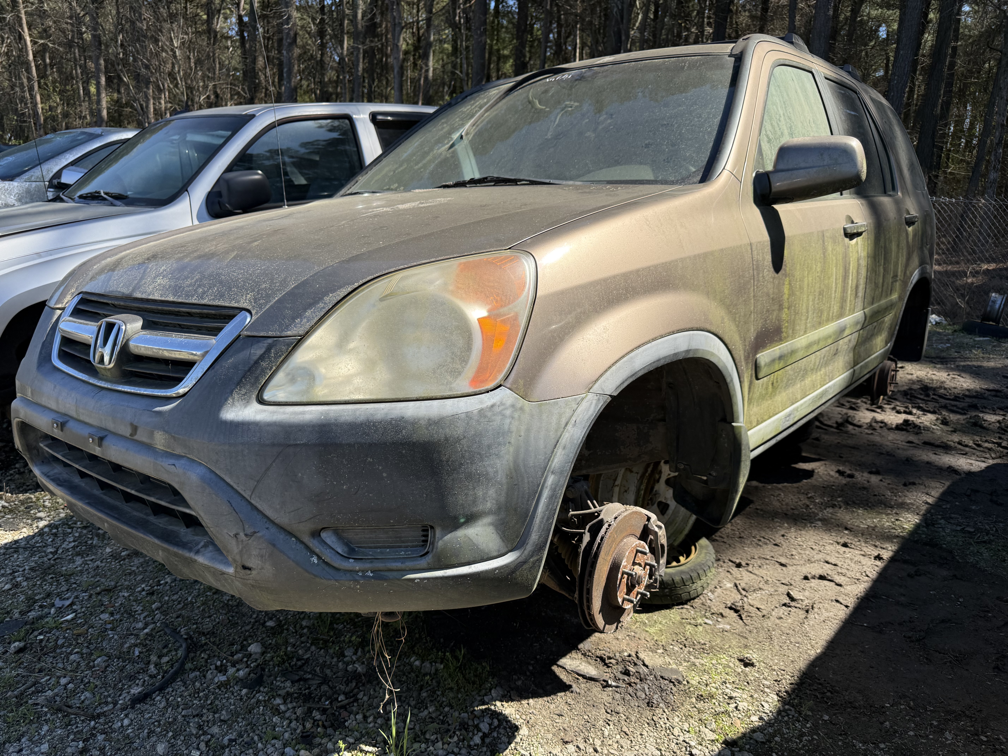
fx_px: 699
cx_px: 504
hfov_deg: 71.6
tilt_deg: -11.8
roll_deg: -3.9
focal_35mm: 24
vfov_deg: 56.8
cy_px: 378
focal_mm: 6.76
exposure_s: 1/3145
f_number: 1.78
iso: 100
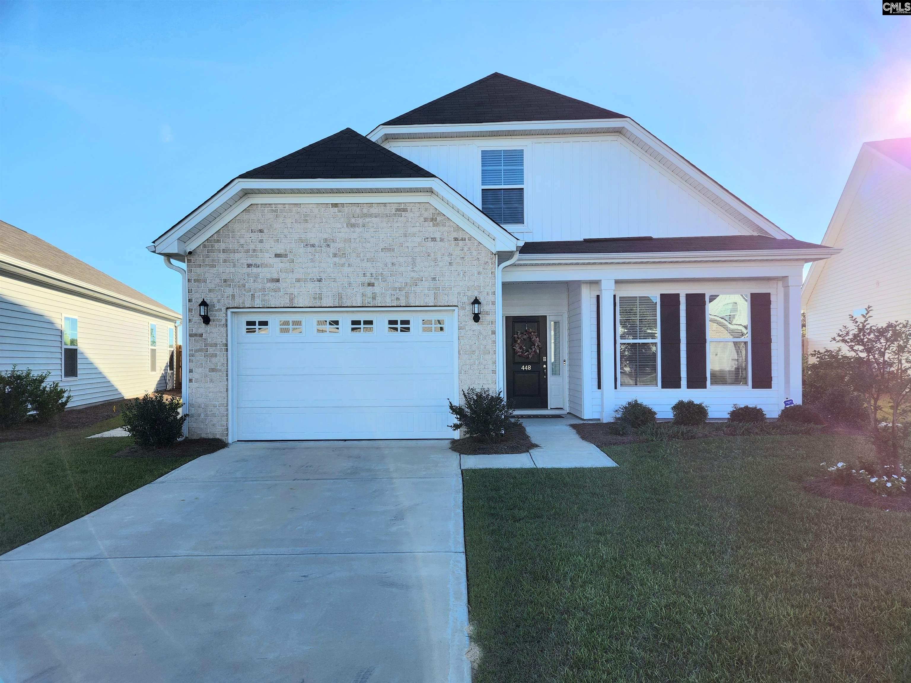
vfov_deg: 58.9
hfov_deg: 73.9
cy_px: 342
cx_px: 456
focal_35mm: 23
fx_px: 605
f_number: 1.8
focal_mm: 5.4
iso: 20
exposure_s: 1/1250
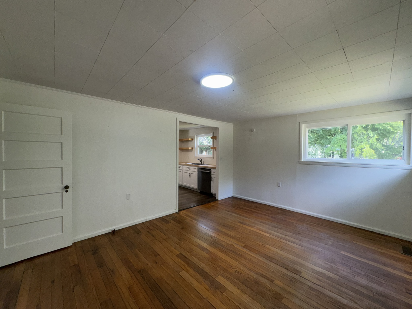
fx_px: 167
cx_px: 206
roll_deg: +0.1
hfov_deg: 102.1
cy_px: 154
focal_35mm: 14
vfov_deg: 85.7
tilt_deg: +0.7
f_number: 2.2
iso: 50
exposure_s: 1/122
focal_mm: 2.22
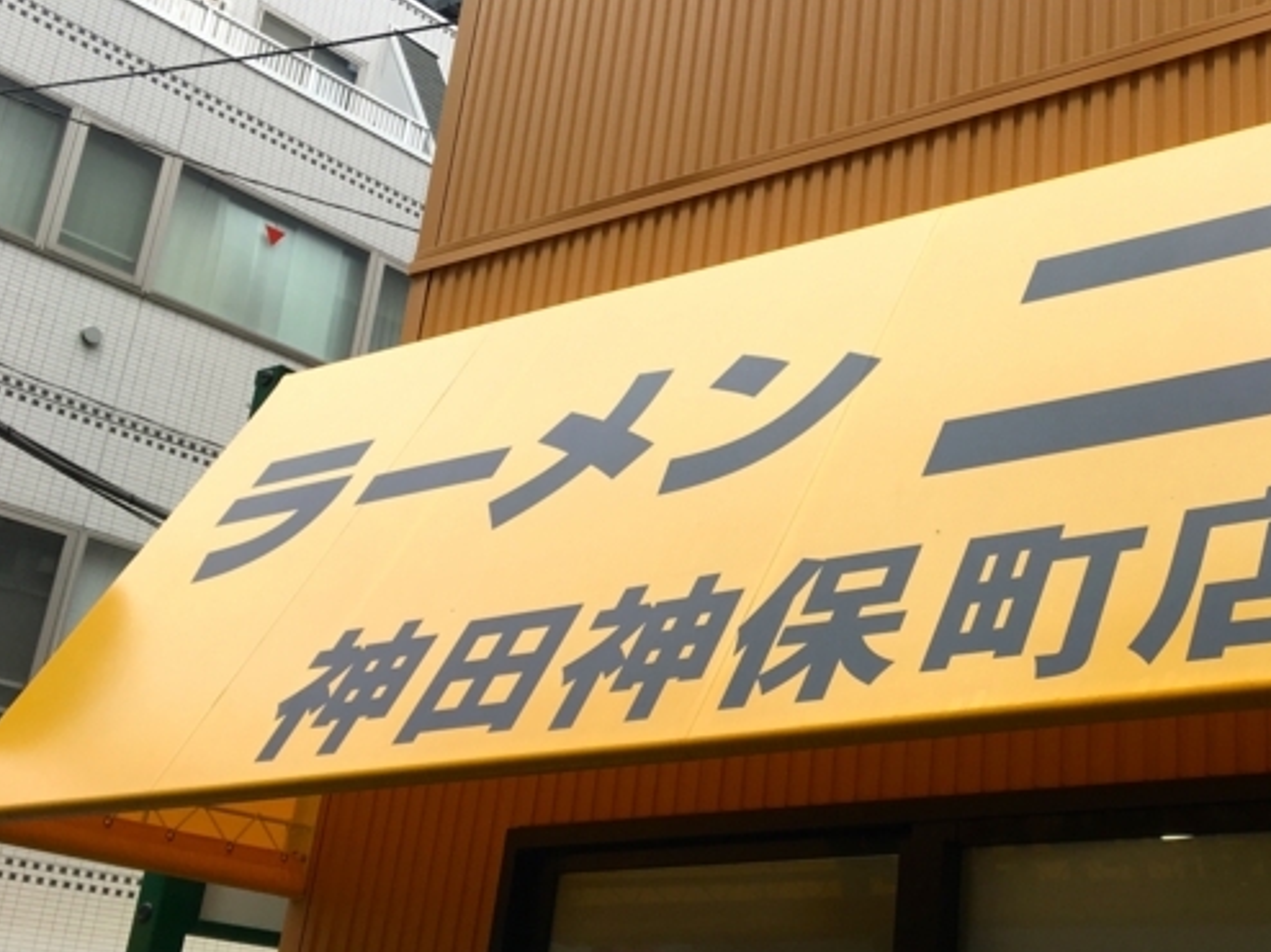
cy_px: 440
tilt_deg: +23.2
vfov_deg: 30.8
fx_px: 1725
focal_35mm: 47
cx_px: 988
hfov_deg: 39.1
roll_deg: -2.8
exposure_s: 1/712
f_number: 2.2
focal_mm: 4.15
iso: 25
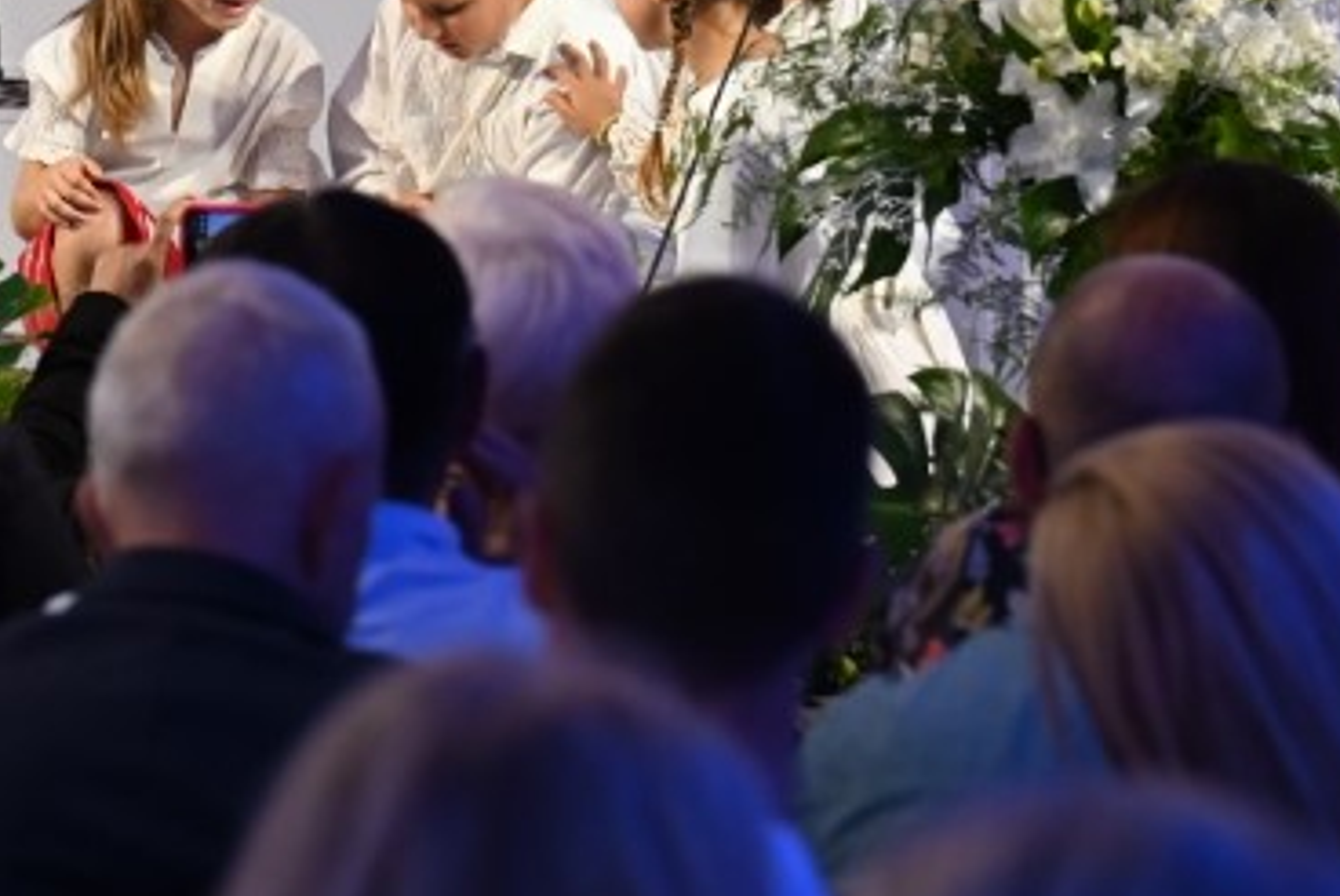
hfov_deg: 7.2
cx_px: -240
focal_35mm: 284
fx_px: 10579
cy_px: -346
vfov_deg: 4.8
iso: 1600
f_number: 4
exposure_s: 1/160
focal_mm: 91
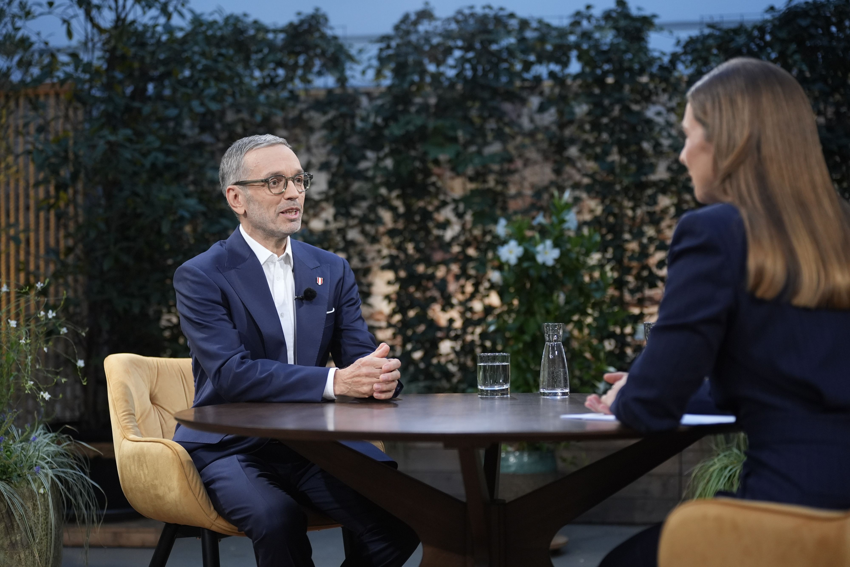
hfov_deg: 36.2
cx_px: 425
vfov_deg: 24.6
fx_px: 1299
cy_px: 284
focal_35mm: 55
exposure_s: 1/500
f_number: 2.2
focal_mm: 55
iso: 2000
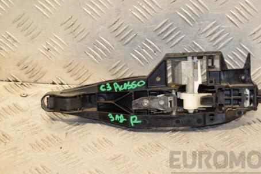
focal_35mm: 123
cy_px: 83
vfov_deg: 11.1
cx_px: 159
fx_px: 891
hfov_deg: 16.6
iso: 800
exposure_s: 1/200
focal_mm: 62
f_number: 6.3
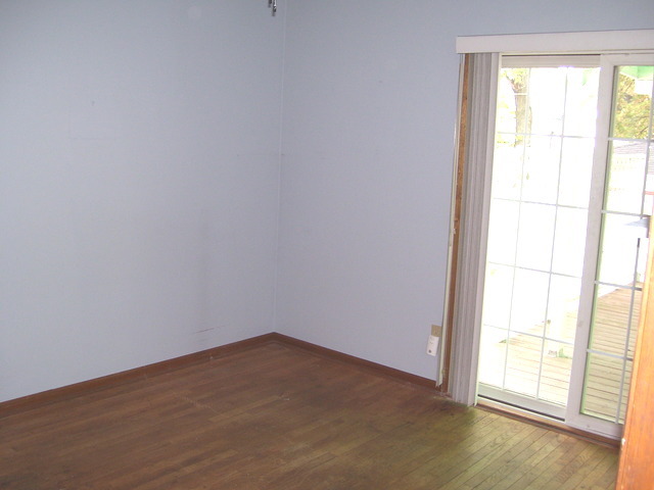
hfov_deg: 50.1
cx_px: 327
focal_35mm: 37
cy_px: 245
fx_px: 699
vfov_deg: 38.7
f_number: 2.7
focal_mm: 6
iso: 125
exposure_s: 1/60
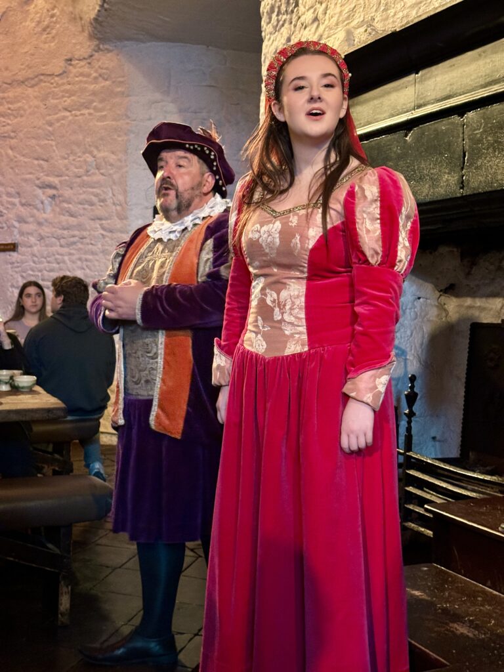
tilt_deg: -2.3
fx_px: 932
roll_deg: +0.1
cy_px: 336
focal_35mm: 48
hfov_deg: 30.3
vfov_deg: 39.7
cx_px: 252
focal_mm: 6.76
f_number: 1.78
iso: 500
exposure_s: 1/40
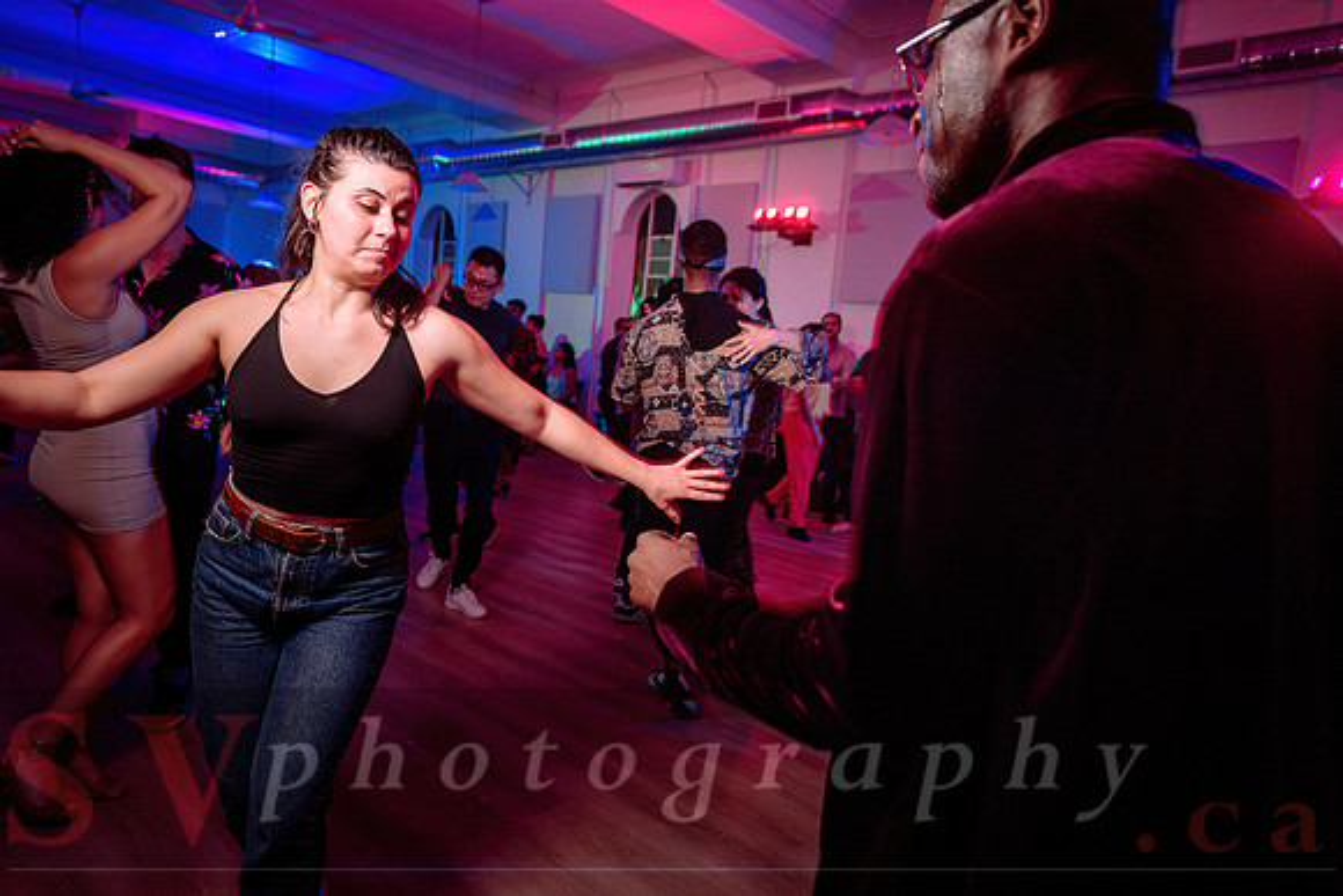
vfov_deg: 53.2
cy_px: 448
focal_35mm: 24
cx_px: 672
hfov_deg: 73.7
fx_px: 896
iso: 800
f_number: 3.5
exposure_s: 1/50
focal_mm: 24
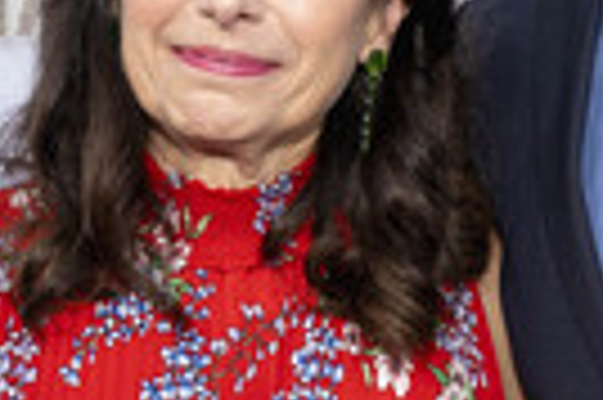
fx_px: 2426
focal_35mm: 145
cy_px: 27
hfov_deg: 14.0
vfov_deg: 9.4
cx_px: 574
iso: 640
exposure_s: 1/200
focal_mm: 43
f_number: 6.3
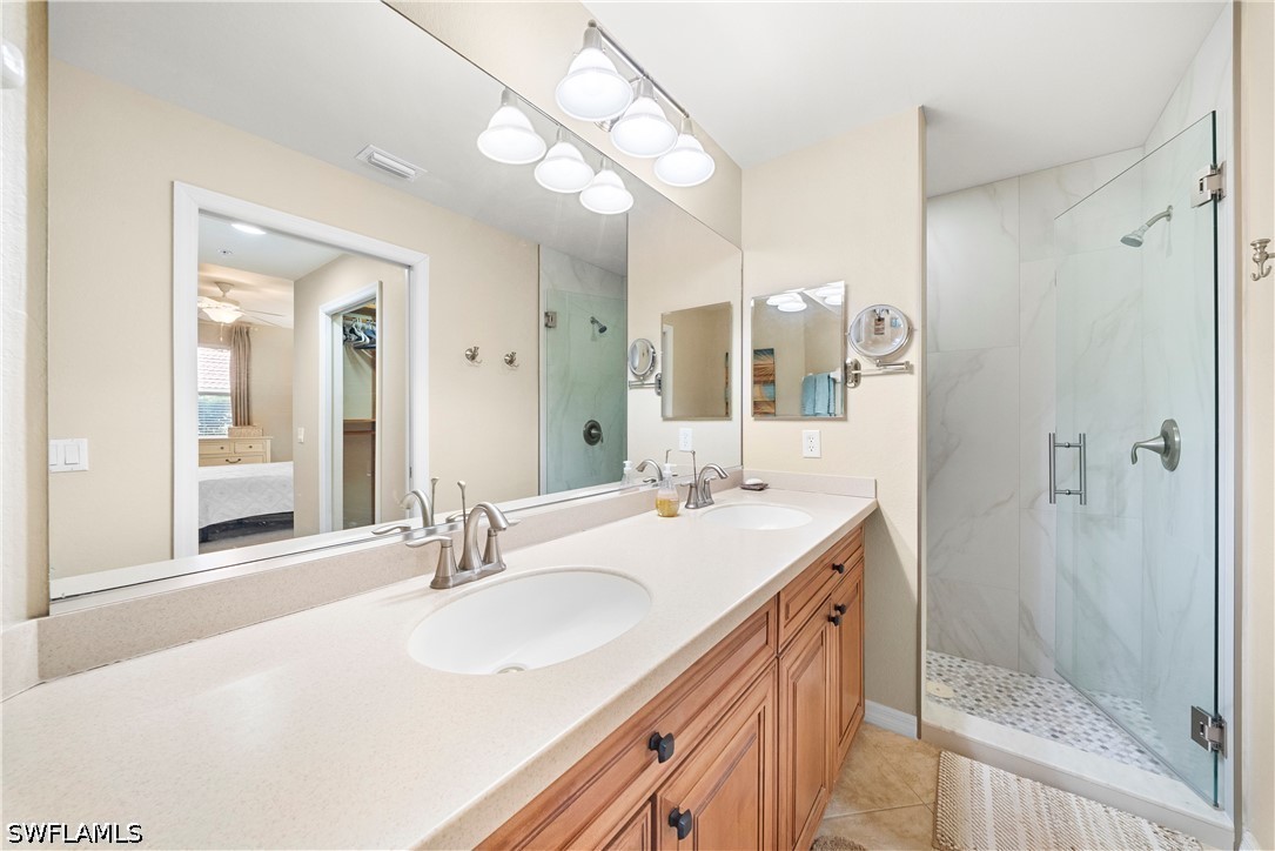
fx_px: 425
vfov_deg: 90.0
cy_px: 426
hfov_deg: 112.6
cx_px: 638
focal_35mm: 12
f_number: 11
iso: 2000
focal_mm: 12
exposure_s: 1/10
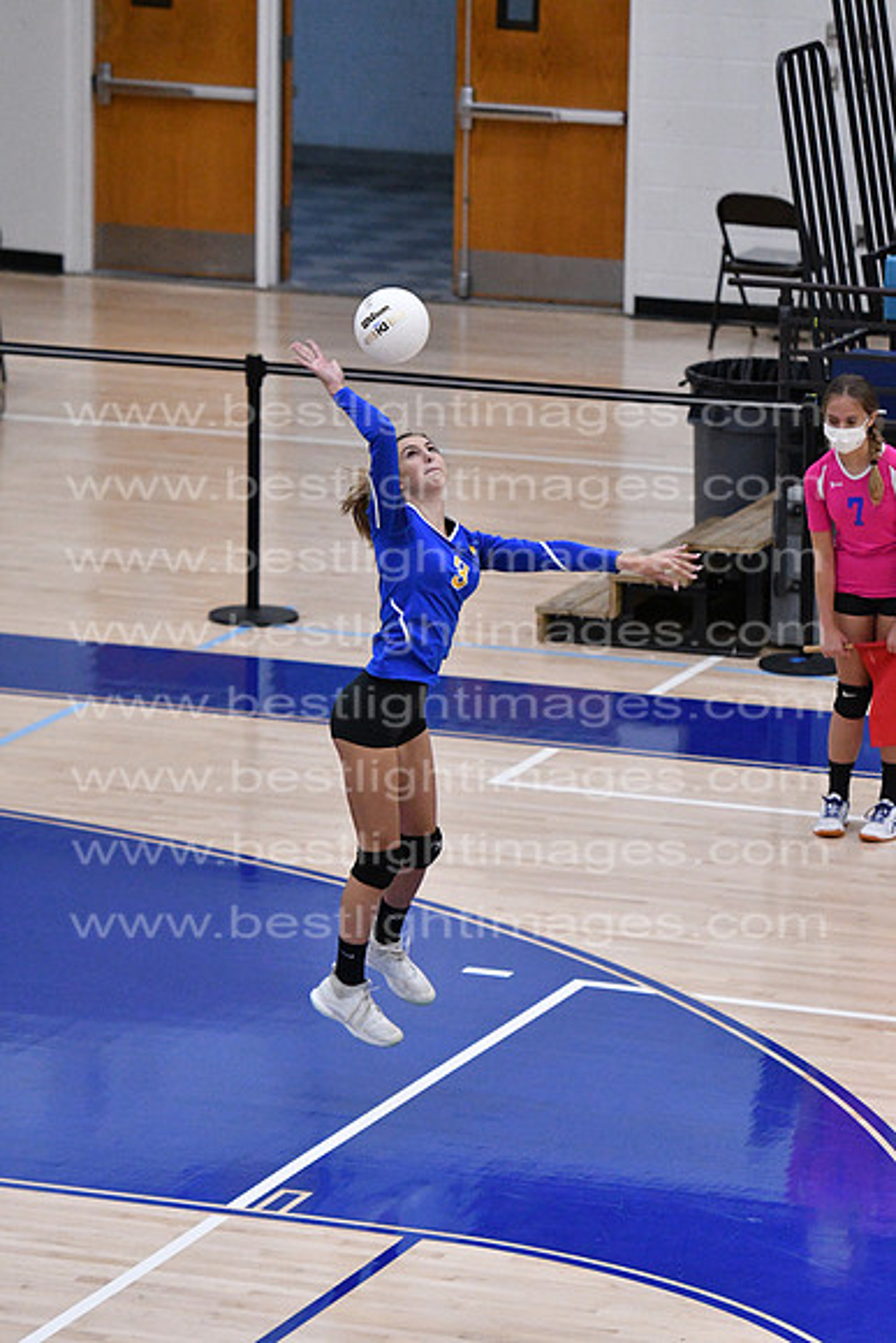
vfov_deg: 10.2
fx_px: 7555
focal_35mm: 202
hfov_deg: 6.8
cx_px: 448
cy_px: 672
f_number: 3.2
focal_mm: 135
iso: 6400
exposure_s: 1/1250
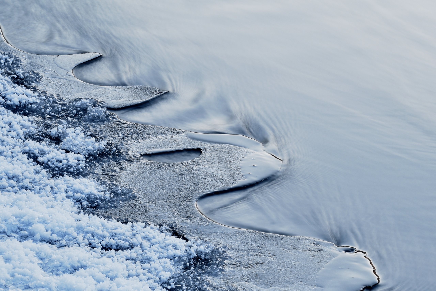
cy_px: 146
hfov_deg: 17.1
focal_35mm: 120
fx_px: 1453
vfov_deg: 11.4
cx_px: 218
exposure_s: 1
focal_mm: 80
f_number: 16
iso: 100
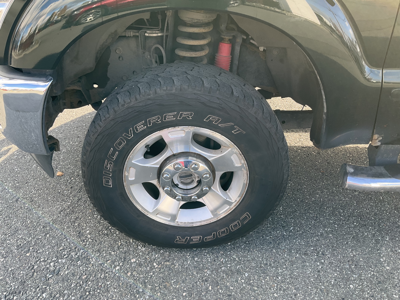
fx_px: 335
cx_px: 200
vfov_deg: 48.2
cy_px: 150
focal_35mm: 29
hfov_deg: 61.7
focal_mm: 3
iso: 20
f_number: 1.8
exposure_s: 1/173
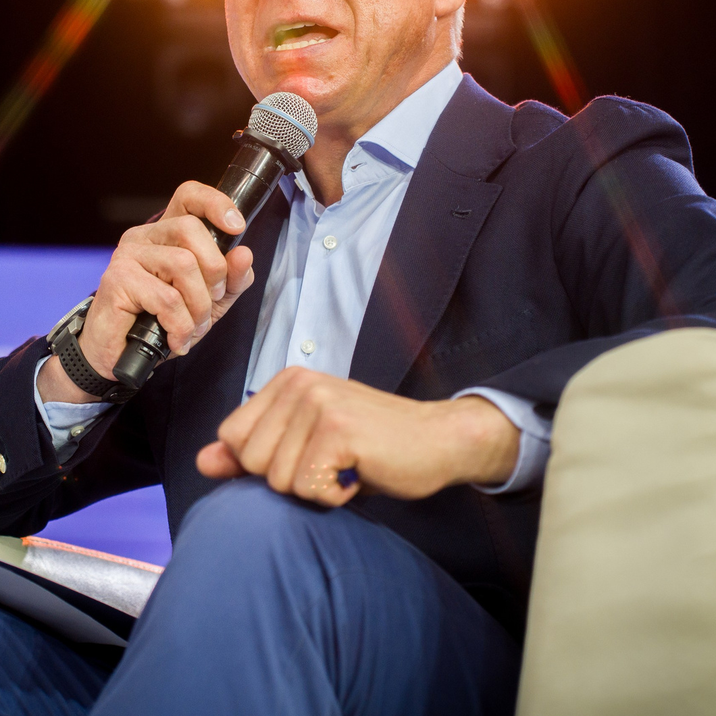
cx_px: 252
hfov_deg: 11.3
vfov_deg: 11.3
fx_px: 3604
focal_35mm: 154
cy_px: 189
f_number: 2.8
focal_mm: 75
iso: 640
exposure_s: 1/250
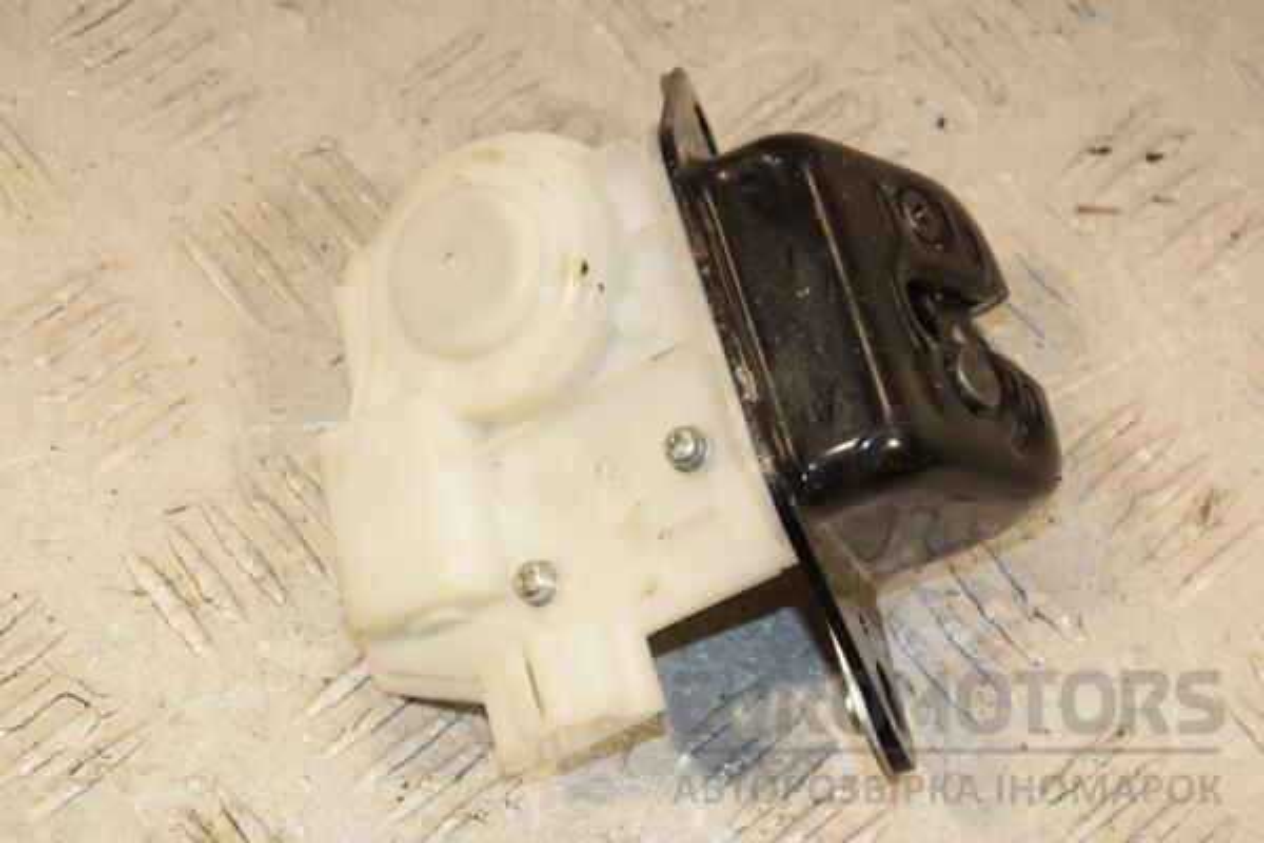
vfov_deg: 13.8
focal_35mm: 99
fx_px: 3476
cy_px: 422
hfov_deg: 20.6
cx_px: 632
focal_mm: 66
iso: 800
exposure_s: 1/200
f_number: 8
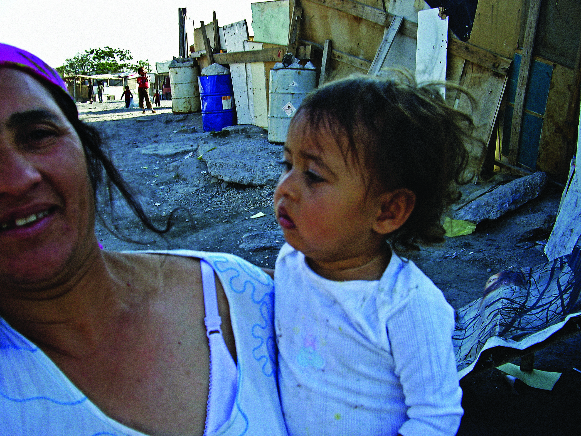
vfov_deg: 37.7
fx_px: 638
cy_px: 218
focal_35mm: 38
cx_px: 290
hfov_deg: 49.0
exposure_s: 1/250
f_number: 2.8
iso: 50
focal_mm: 7.9
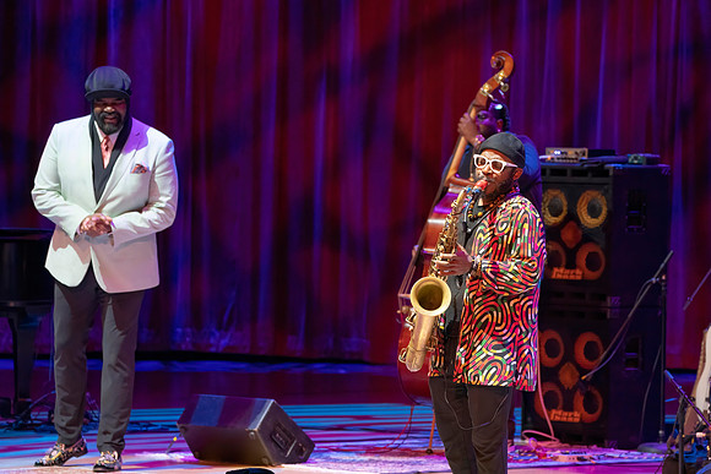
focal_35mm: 221
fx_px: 4368
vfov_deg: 6.2
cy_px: 247
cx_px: 381
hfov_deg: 9.3
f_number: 5.6
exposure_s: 1/320
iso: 6400
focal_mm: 200
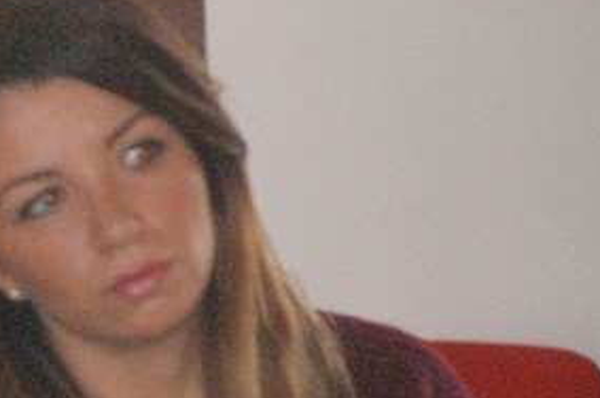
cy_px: 402
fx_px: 14134
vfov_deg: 1.6
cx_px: -155
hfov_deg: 2.4
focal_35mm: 849
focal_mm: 200
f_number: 5.6
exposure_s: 1/60
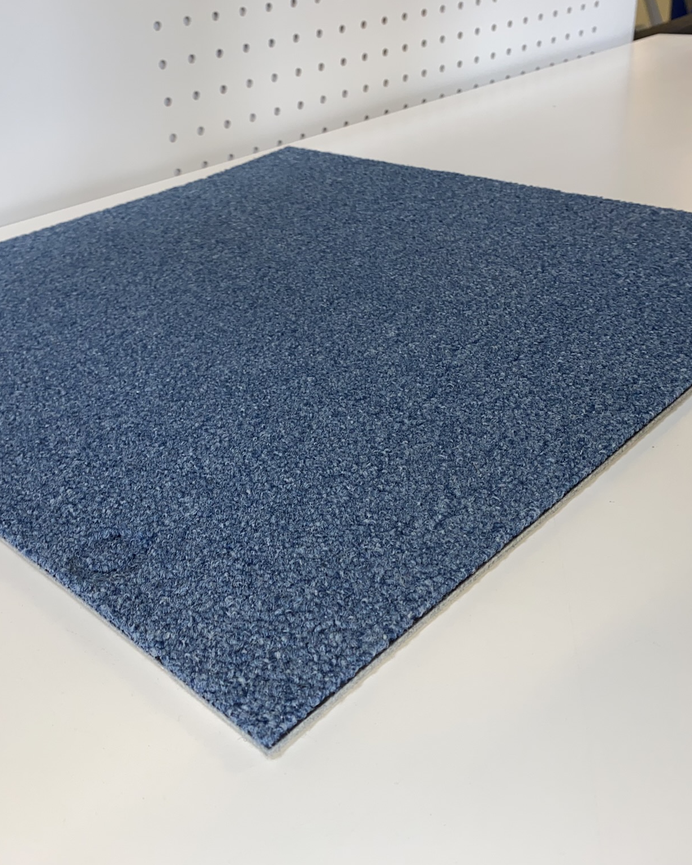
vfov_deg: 52.8
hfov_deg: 43.2
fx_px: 871
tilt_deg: -30.1
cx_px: 296
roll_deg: +6.1
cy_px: 433
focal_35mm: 34
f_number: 1.8
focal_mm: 4.25
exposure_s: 1/43
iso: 32
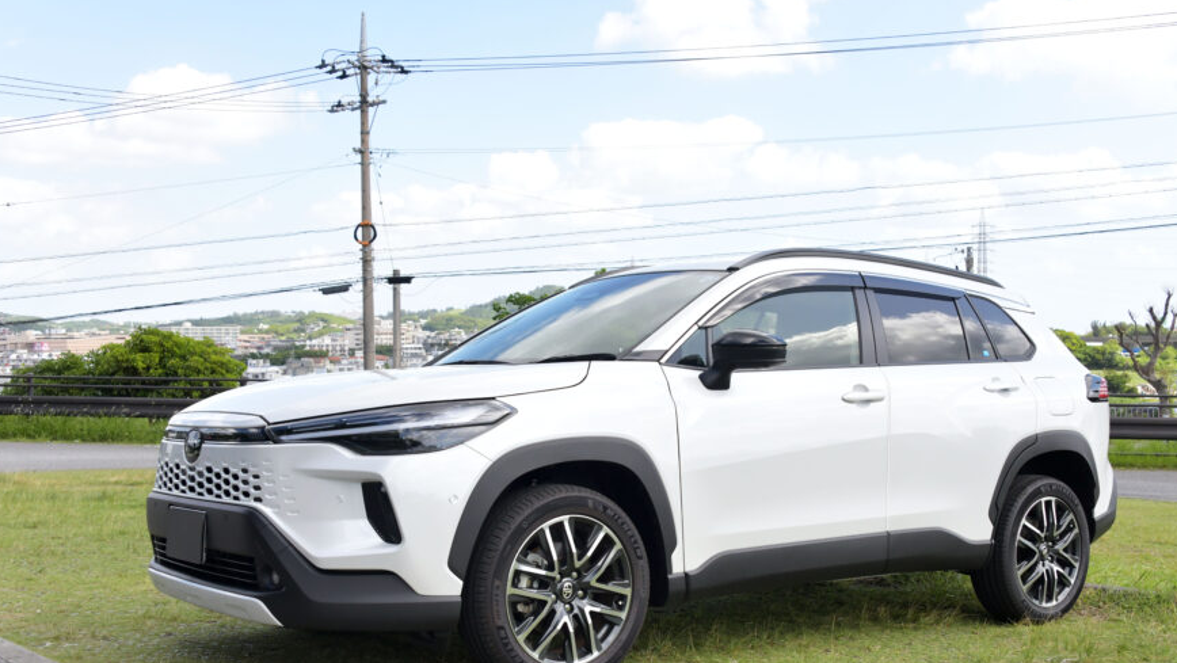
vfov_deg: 28.3
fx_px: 1311
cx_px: 654
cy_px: 414
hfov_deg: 48.3
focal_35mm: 42
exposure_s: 1/1600
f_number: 7.1
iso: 1000
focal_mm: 34
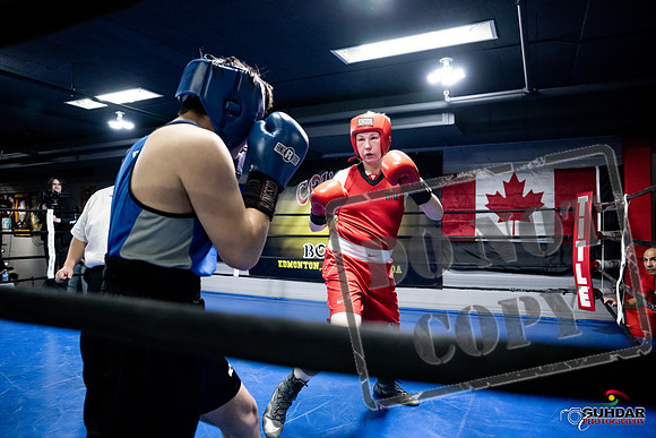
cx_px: 328
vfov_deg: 53.2
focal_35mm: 24
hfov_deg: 73.7
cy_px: 219
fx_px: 437
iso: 8000
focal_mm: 24
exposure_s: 1/1000
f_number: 2.8
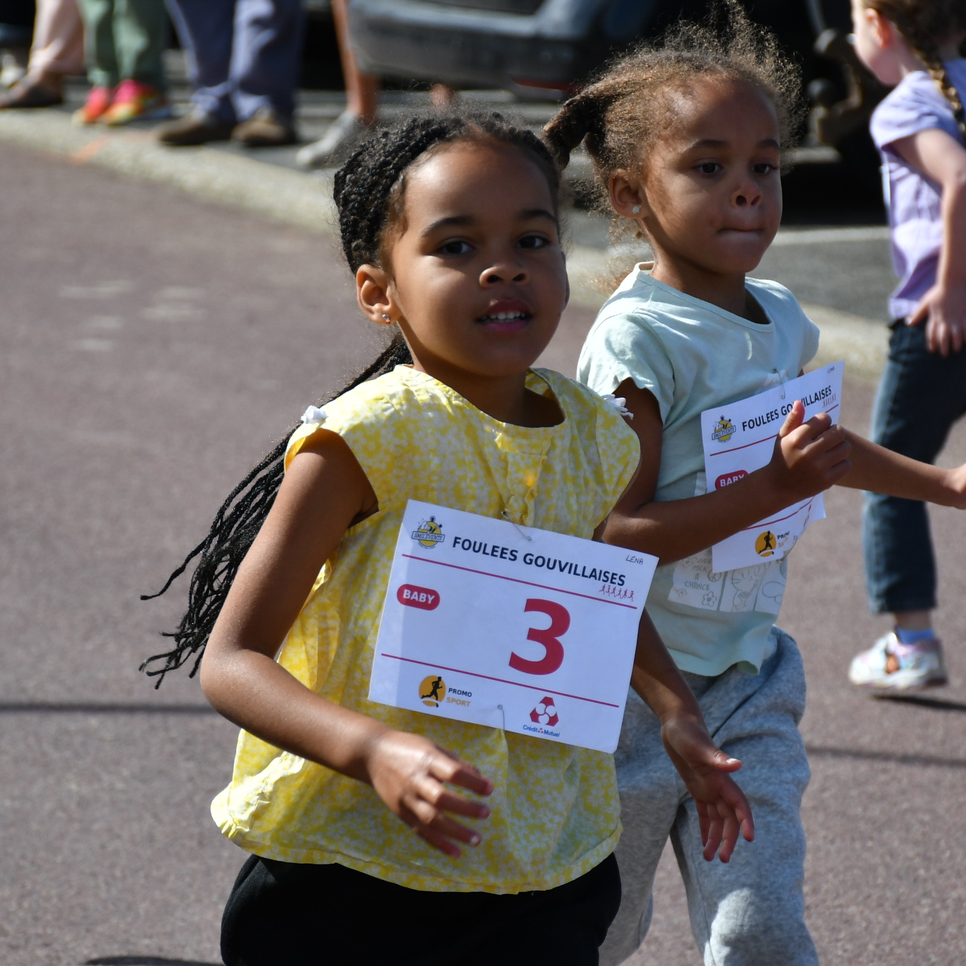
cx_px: 499
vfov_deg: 6.8
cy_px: 461
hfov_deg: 6.8
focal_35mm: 259
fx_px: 8177
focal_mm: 100
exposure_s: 1/1250
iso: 200
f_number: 5.6
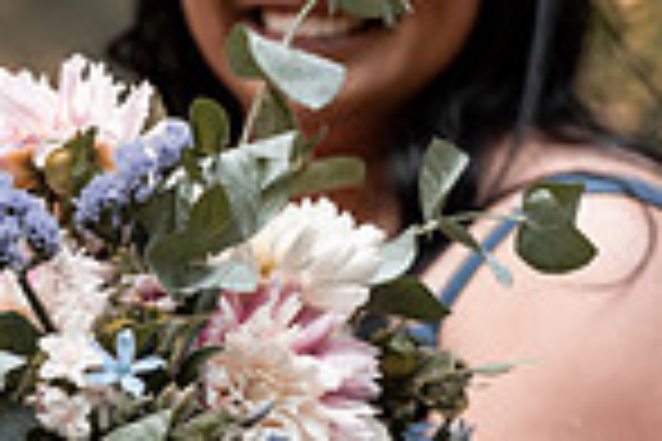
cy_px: 313
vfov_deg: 10.2
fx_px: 2464
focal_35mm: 134
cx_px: -383
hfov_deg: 14.1
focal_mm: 34
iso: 250
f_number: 2.8
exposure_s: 1/640
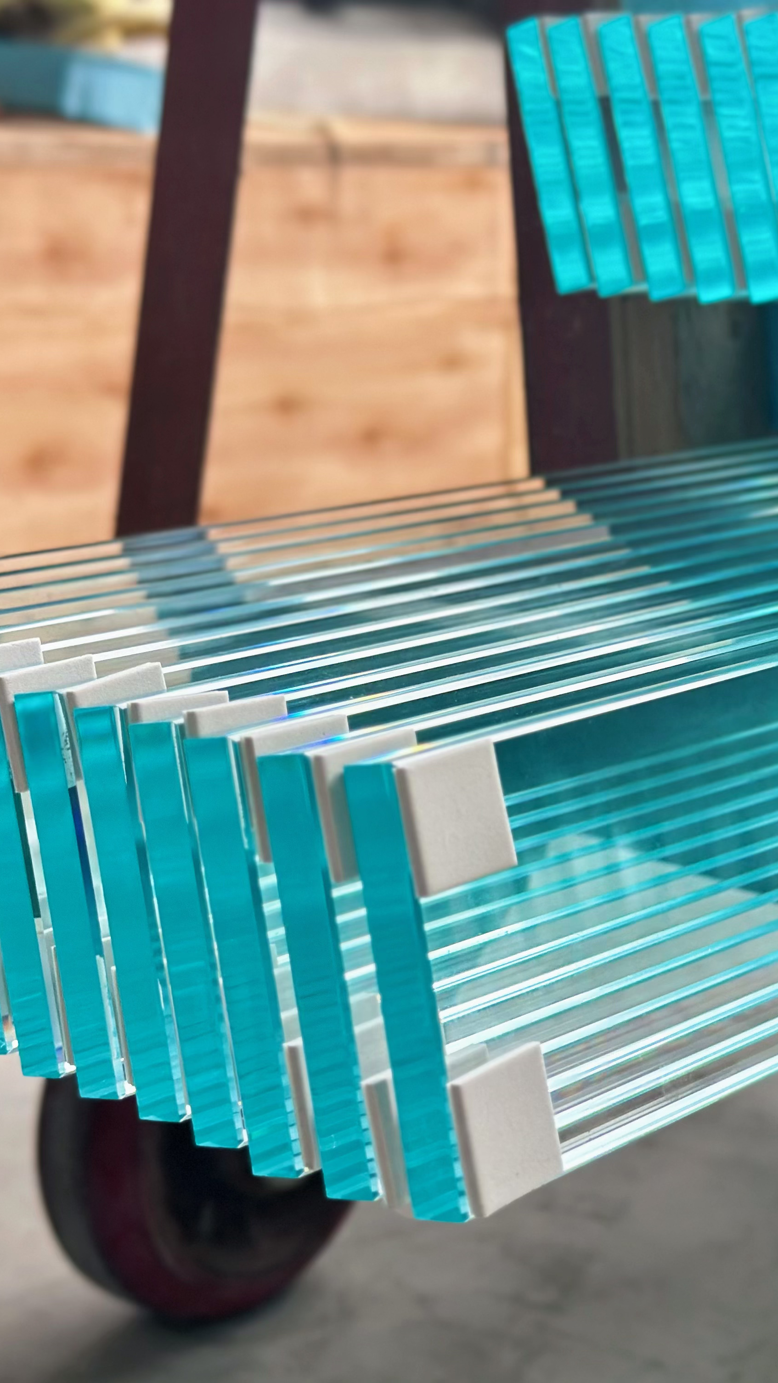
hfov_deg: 17.1
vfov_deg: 30.2
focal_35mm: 70
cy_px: 692
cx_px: 592
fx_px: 2568
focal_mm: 6.86
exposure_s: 1/75
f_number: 1.78
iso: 125
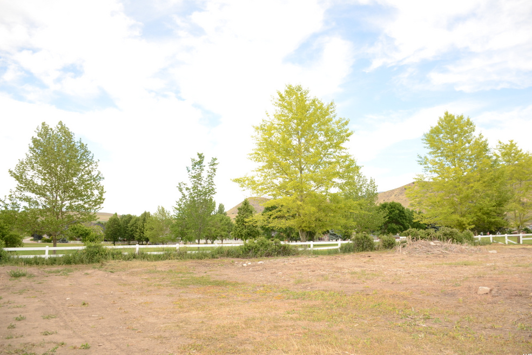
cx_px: 274
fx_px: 414
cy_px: 177
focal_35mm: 28
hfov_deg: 65.5
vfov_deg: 46.4
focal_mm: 18
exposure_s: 1/500
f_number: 3.5
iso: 250
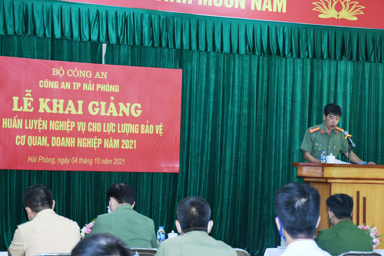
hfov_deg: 20.4
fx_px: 1067
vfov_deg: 13.7
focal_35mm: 100
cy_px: 140
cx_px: 174
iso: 1250
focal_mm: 56
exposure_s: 1/200
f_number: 5.6
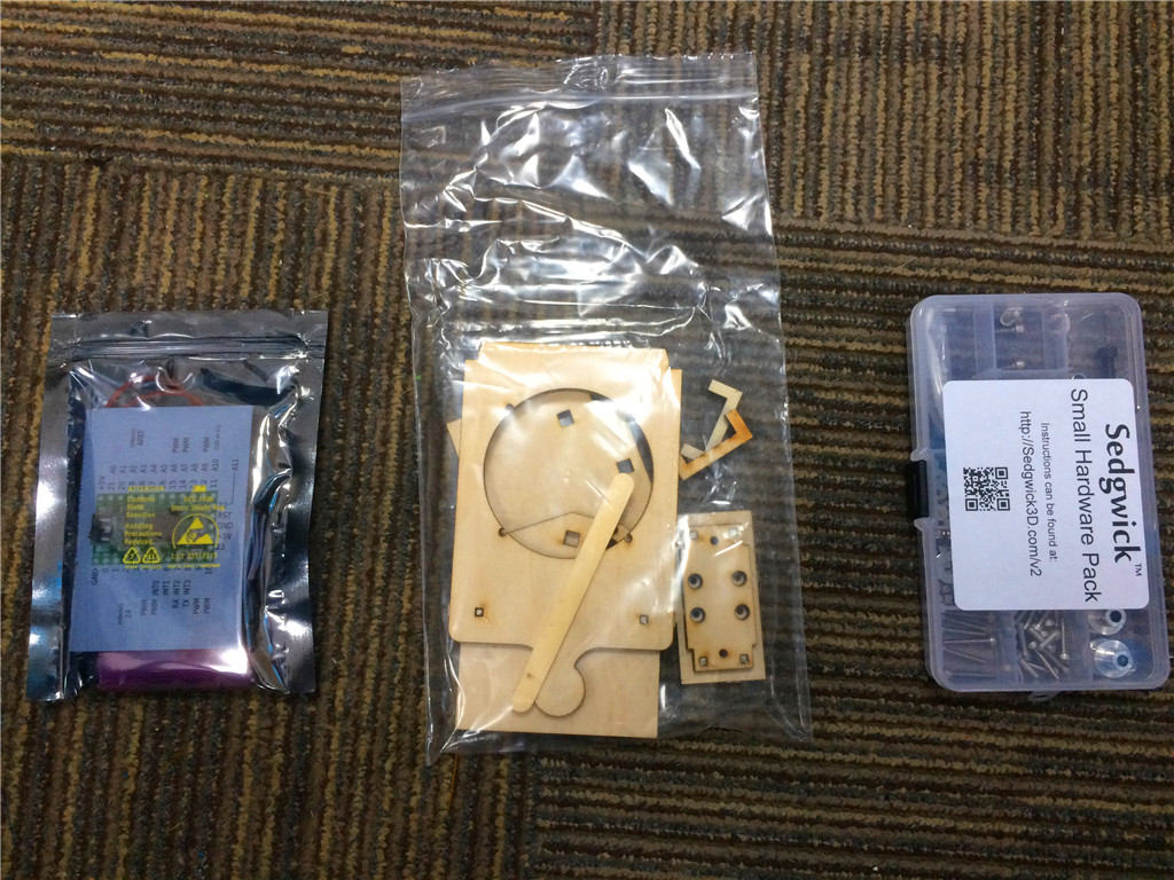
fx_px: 984
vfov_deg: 48.2
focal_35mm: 29
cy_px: 440
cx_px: 587
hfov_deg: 61.7
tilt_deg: -83.9
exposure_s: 1/33
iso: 200
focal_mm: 4.15
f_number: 2.2
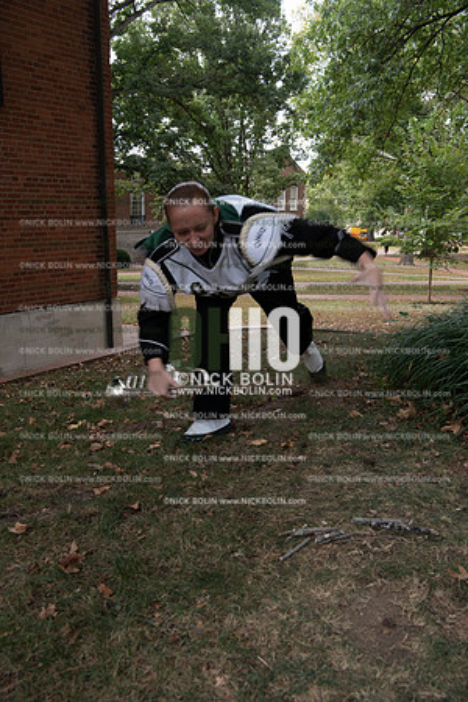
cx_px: 234
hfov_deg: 38.9
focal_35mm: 34
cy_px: 351
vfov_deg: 55.8
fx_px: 663
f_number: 8
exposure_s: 1/100
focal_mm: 34
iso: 500
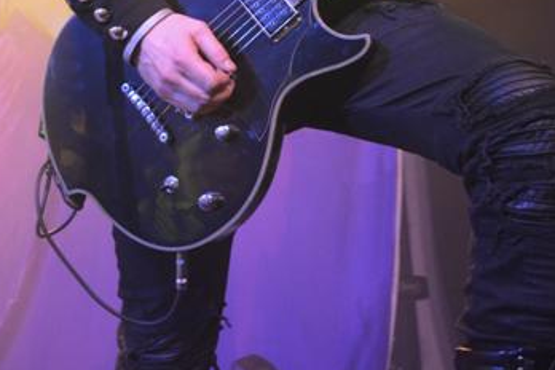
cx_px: 289
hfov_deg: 29.3
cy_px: -73
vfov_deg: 18.7
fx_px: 1062
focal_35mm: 69
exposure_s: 1/100
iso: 2500
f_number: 4
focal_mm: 25
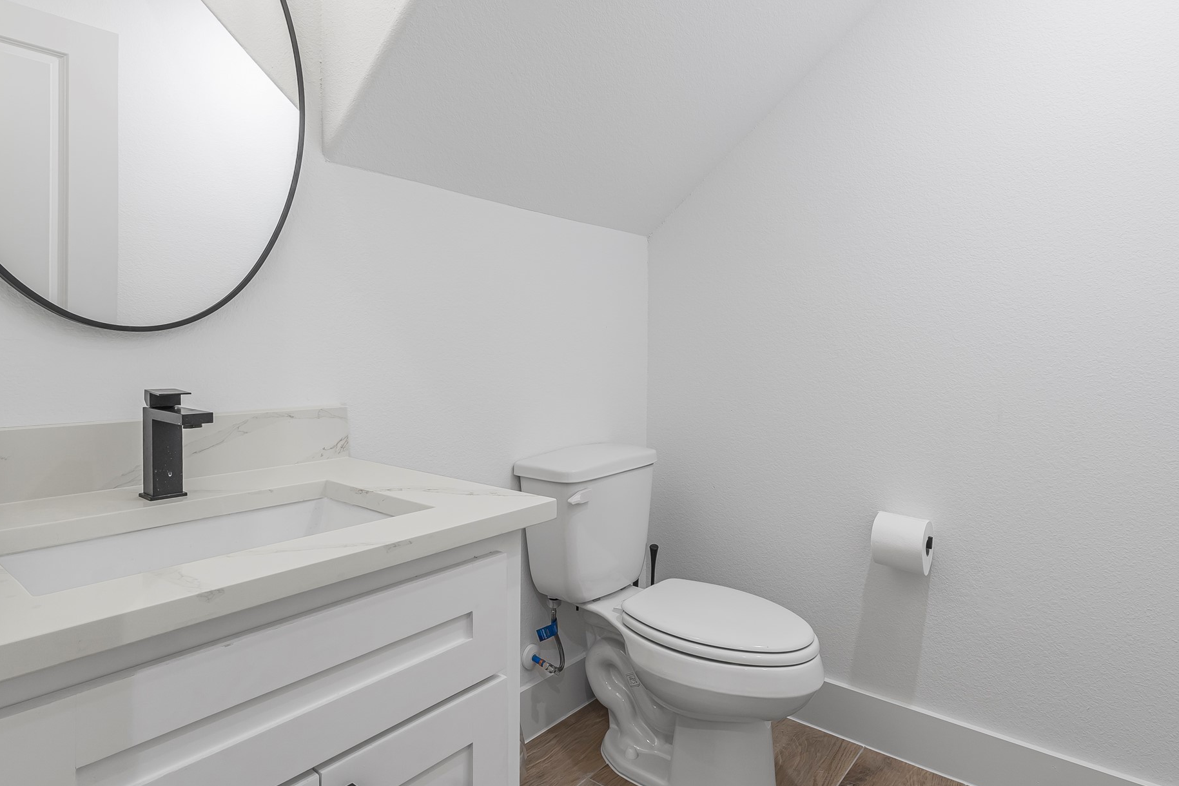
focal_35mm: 20
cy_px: 442
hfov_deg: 85.2
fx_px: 642
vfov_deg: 62.7
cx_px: 590
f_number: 8
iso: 100
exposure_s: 1/4
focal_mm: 11
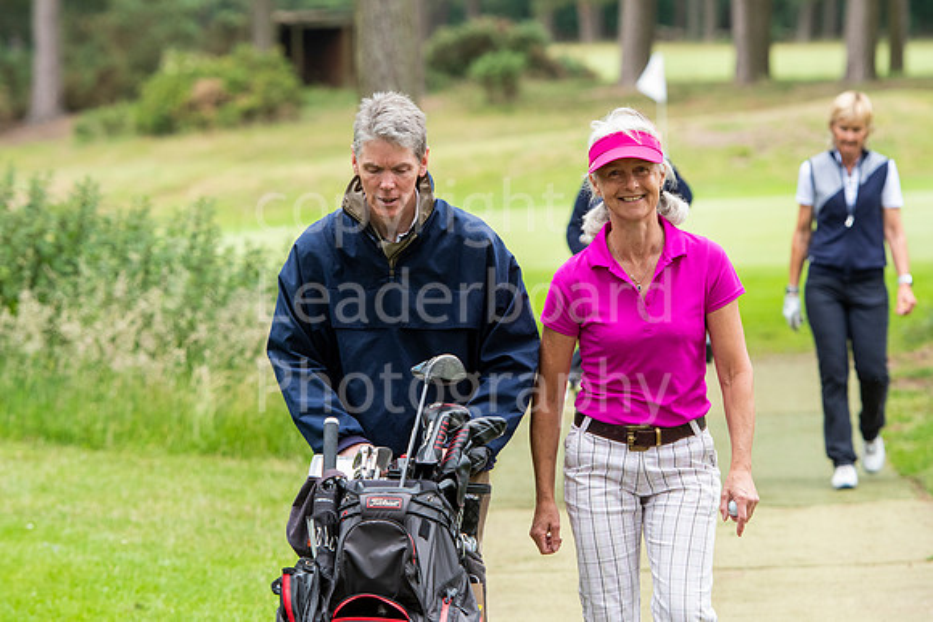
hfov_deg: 9.5
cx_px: 466
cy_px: 311
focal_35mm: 218
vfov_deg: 6.3
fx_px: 5638
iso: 800
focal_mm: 145
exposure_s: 1/1000
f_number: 4.5
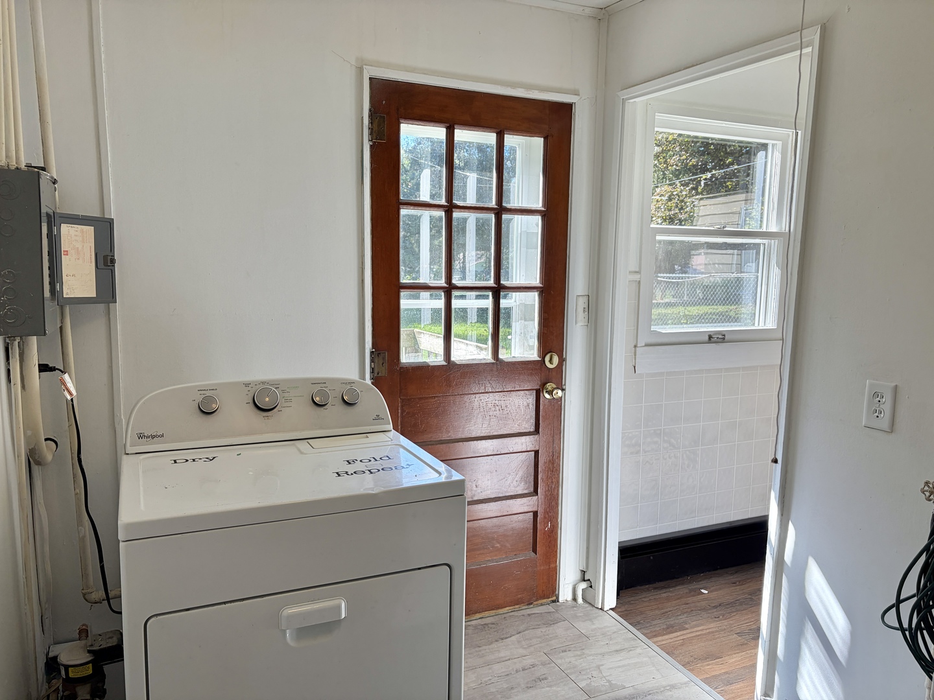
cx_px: 467
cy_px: 350
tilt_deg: -6.9
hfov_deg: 67.3
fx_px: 702
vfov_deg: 53.1
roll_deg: -0.3
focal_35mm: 26
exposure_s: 1/232
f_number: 1.6
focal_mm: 5.96
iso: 40
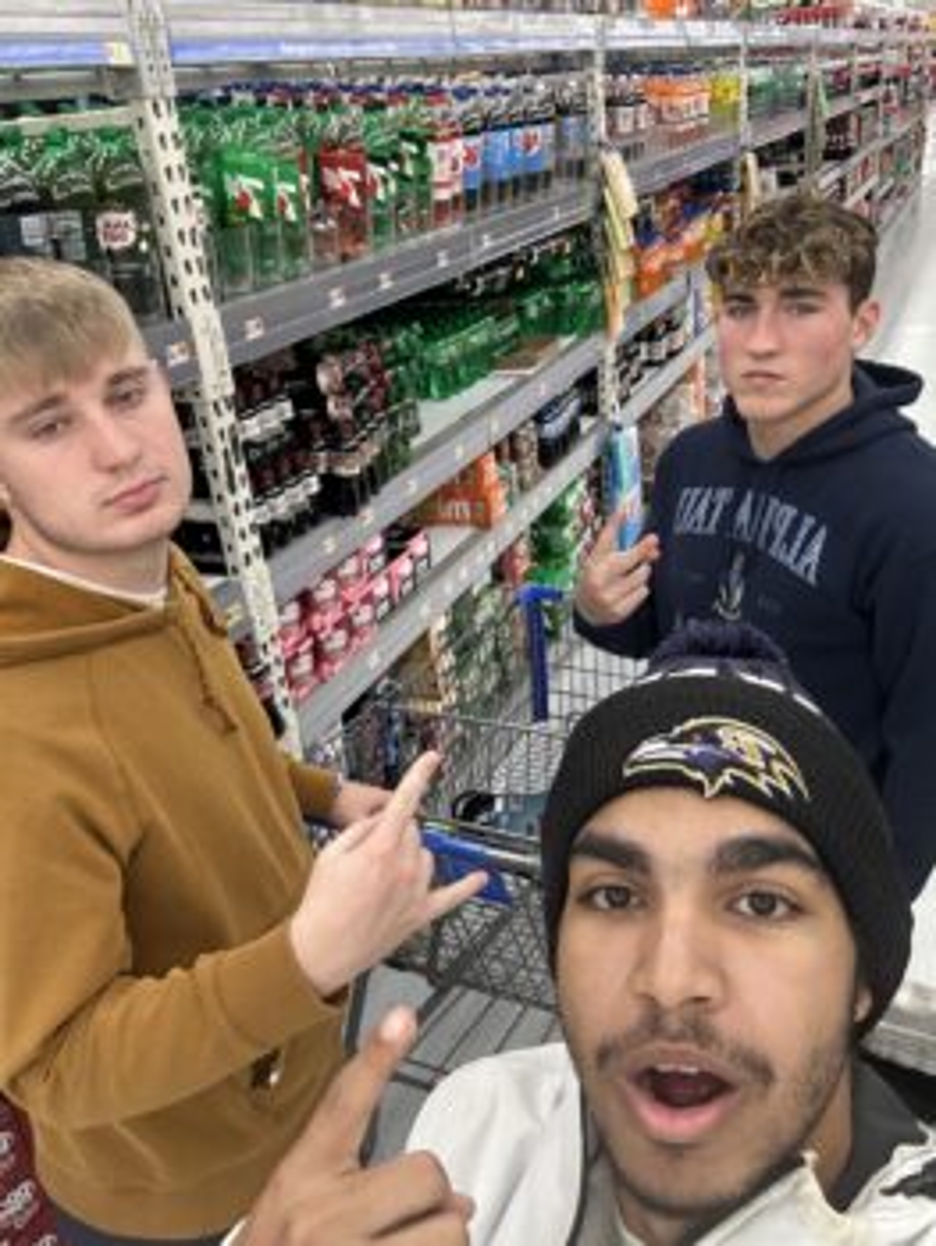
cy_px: 623
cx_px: 468
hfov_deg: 46.8
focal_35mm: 30
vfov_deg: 59.9
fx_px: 1080
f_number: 1.9
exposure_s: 1/42
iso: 64
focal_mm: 2.69
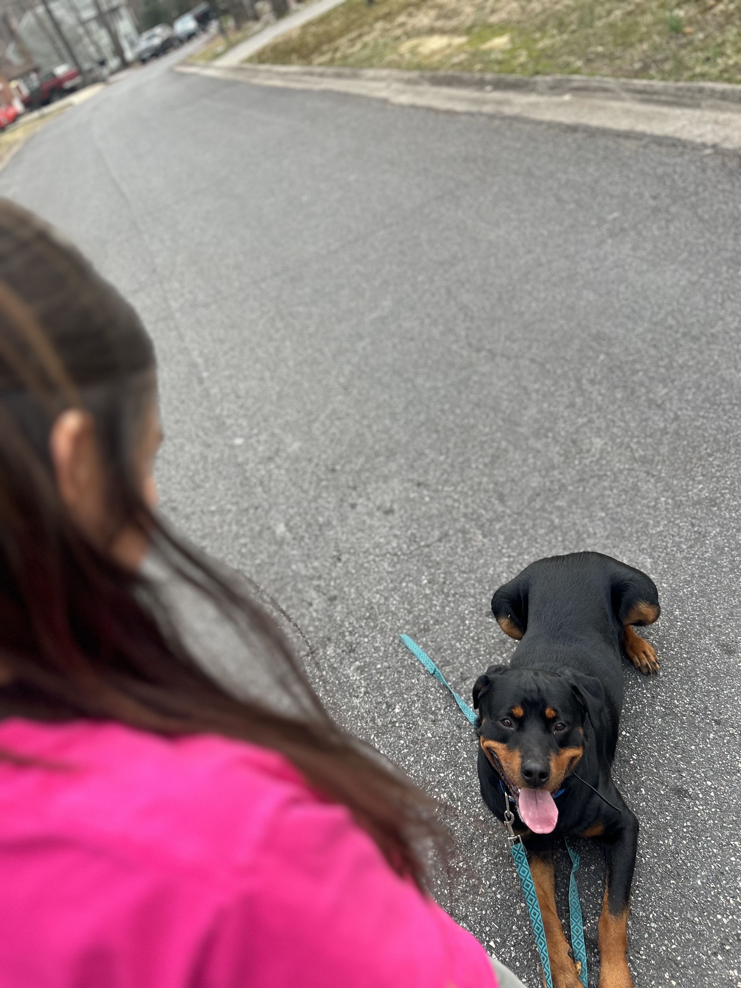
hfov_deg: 53.1
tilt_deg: -35.8
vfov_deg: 67.3
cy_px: 494
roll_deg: +24.8
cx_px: 370
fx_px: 742
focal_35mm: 26
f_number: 1.5
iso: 100
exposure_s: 1/121
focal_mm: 5.7
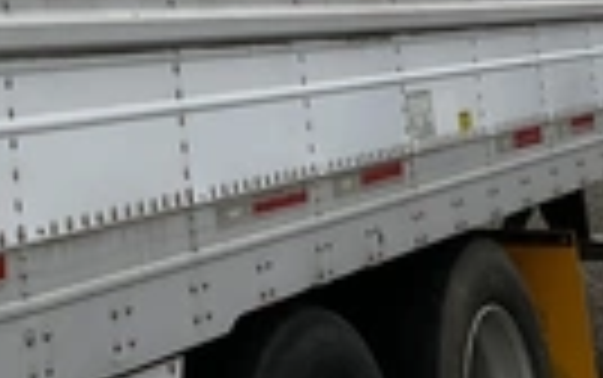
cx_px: -216
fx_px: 1513
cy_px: -261
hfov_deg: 20.3
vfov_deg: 13.1
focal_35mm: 92
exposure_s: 1/2058
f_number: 1.8
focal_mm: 3
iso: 25
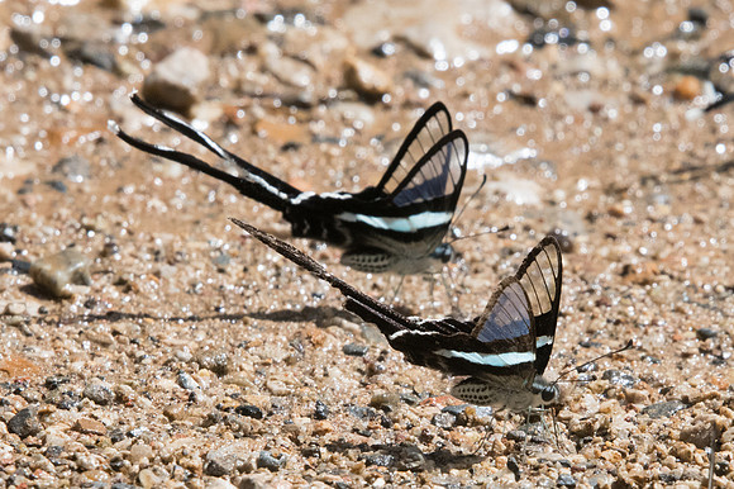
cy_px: 310
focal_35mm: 879
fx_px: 17911
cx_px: 501
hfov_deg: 2.3
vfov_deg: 1.6
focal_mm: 400
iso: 1600
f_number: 16
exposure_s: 1/800
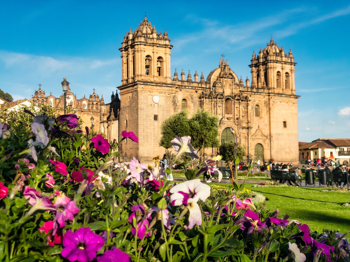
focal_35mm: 52
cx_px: 175
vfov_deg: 28.0
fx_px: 526
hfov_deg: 36.8
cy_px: 131
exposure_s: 1/3700
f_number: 2.4
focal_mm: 6
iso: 100
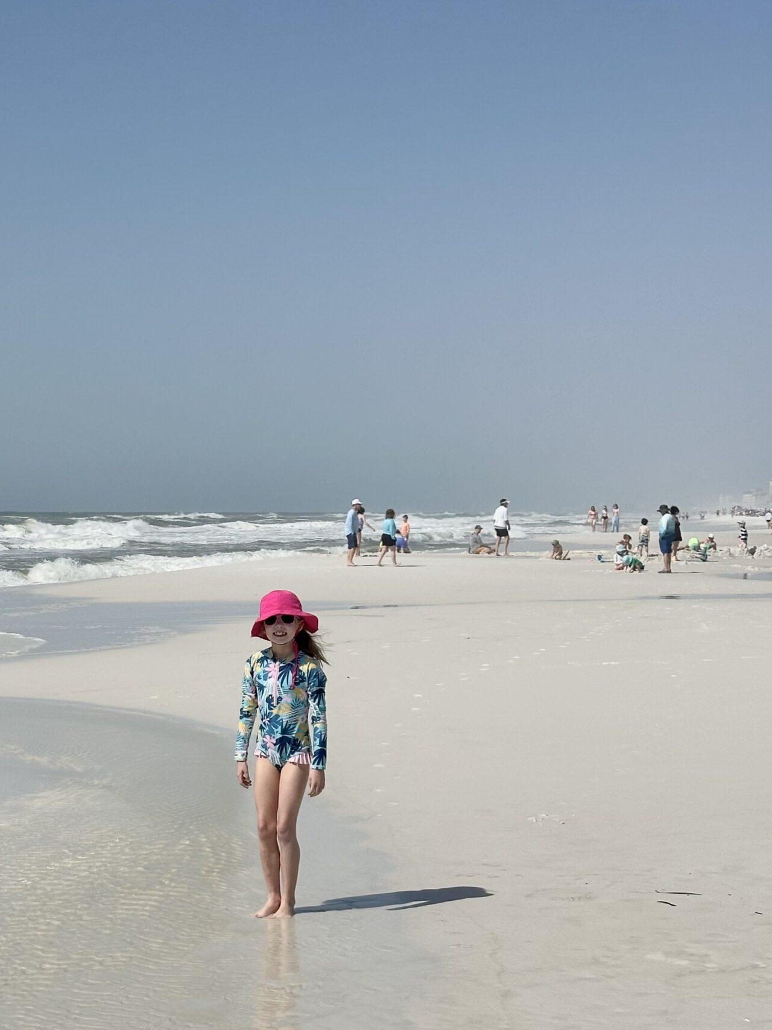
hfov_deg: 20.3
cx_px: 217
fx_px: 2141
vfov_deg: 27.0
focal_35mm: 72
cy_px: 618
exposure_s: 1/12048
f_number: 1.78
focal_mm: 6.86
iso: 64
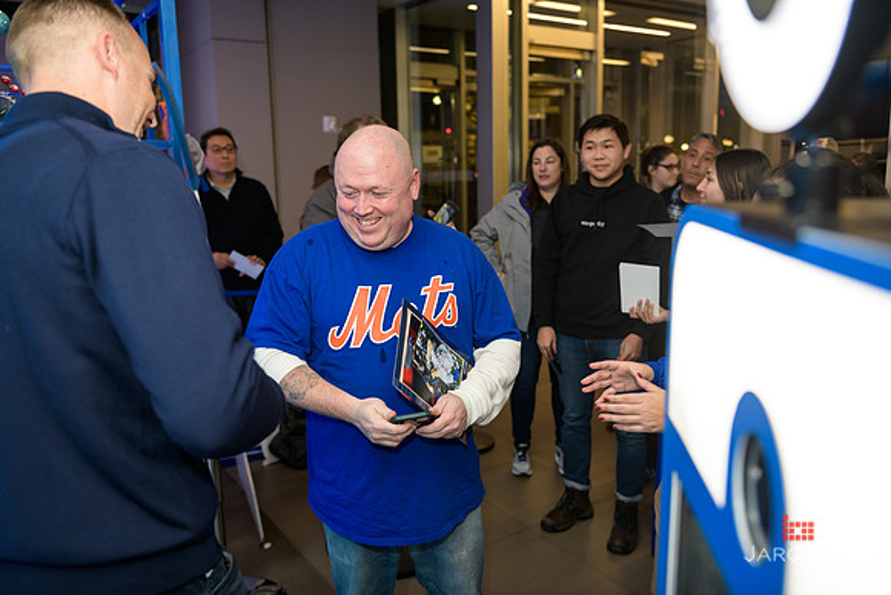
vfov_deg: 45.0
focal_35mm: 29
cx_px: 446
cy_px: 298
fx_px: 718
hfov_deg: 63.6
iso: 400
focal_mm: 29
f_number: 3.2
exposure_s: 1/125
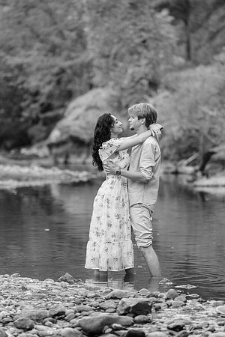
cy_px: 168
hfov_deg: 6.9
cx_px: 112
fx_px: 1875
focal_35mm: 200
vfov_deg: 10.3
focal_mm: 200
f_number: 3.5
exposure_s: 1/200
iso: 1000
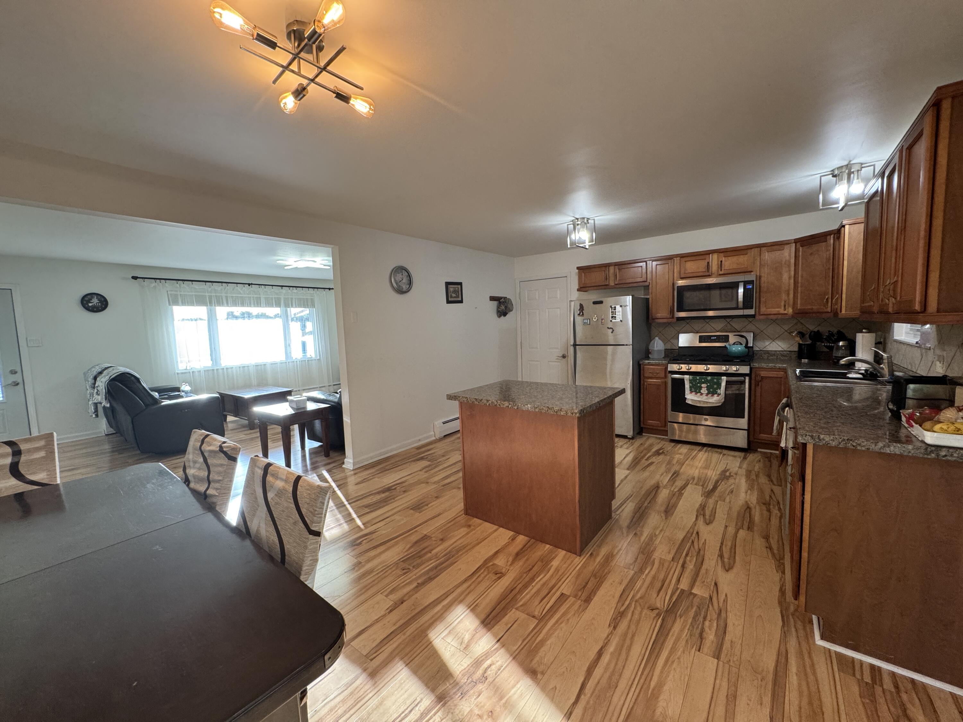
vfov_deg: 85.7
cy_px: 361
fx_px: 389
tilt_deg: -6.0
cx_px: 482
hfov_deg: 102.1
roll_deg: +1.7
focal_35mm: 14
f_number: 2.2
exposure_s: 1/120
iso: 200
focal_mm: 2.22
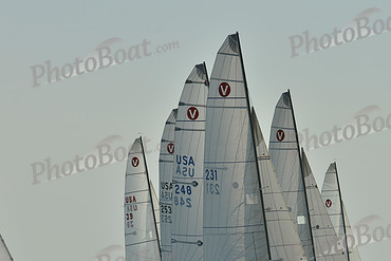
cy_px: 197
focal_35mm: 345
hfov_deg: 6.0
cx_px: 235
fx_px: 3748
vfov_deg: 4.0
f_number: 8
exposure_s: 1/1250
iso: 200
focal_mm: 220
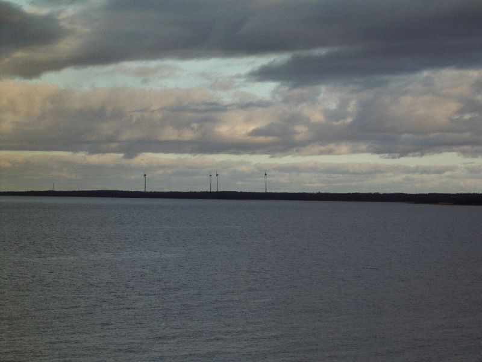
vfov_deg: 13.0
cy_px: 181
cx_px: 241
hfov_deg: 17.3
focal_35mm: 114
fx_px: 1587
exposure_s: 1/320
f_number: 5
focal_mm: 17.4
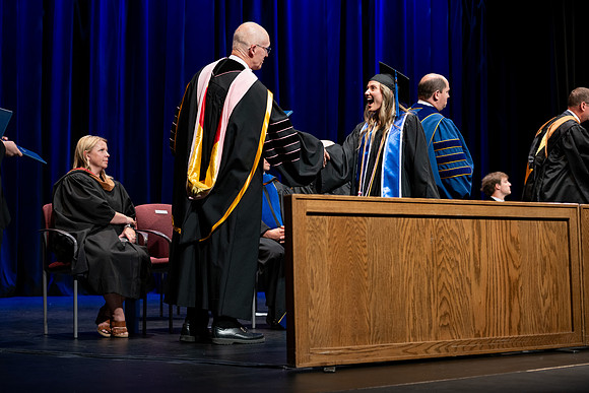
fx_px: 1145
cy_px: 196
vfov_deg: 19.5
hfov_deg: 28.8
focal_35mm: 70
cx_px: 294
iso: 500
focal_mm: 70
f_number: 2.8
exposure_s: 1/250
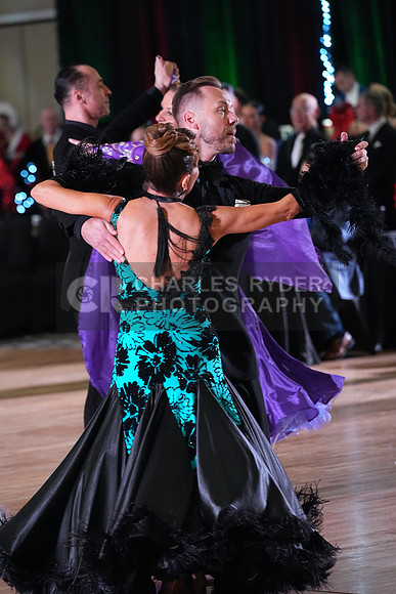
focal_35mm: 200
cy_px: 297
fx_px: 3298
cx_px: 198
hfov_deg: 6.9
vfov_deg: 10.3
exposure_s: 1/400
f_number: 5
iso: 10000
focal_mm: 200
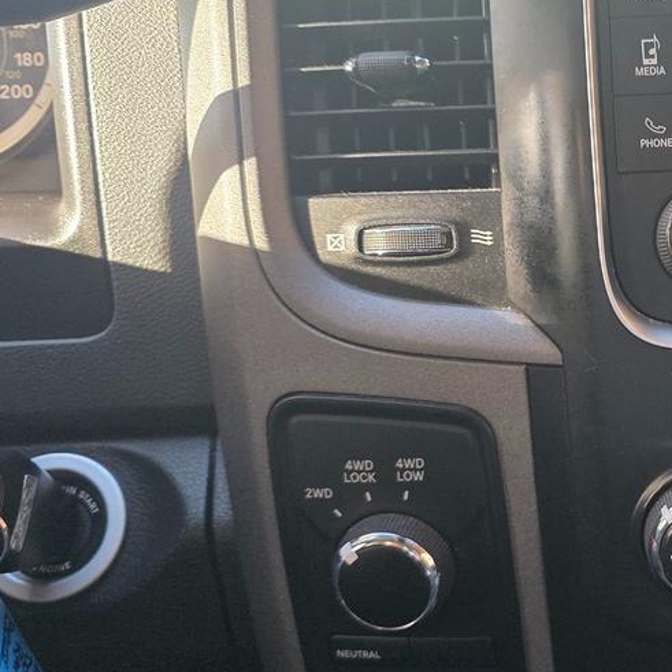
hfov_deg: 29.6
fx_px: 1164
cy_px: 353
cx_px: 701
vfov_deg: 32.2
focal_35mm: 53
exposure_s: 1/120
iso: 250
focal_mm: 6.3
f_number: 1.7
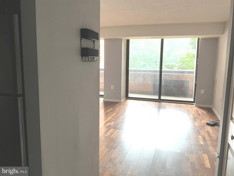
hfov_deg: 61.7
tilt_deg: -7.9
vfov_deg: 48.2
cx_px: 117
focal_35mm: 29
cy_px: 88
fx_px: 196
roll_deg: -1.0
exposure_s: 1/75
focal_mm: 3
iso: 64
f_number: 1.8
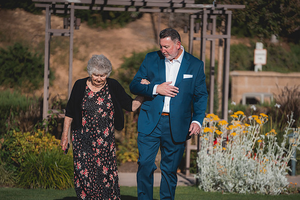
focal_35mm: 189
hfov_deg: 10.9
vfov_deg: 7.3
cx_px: 150
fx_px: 1575
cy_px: 100
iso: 250
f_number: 2.8
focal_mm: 189
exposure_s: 1/8000
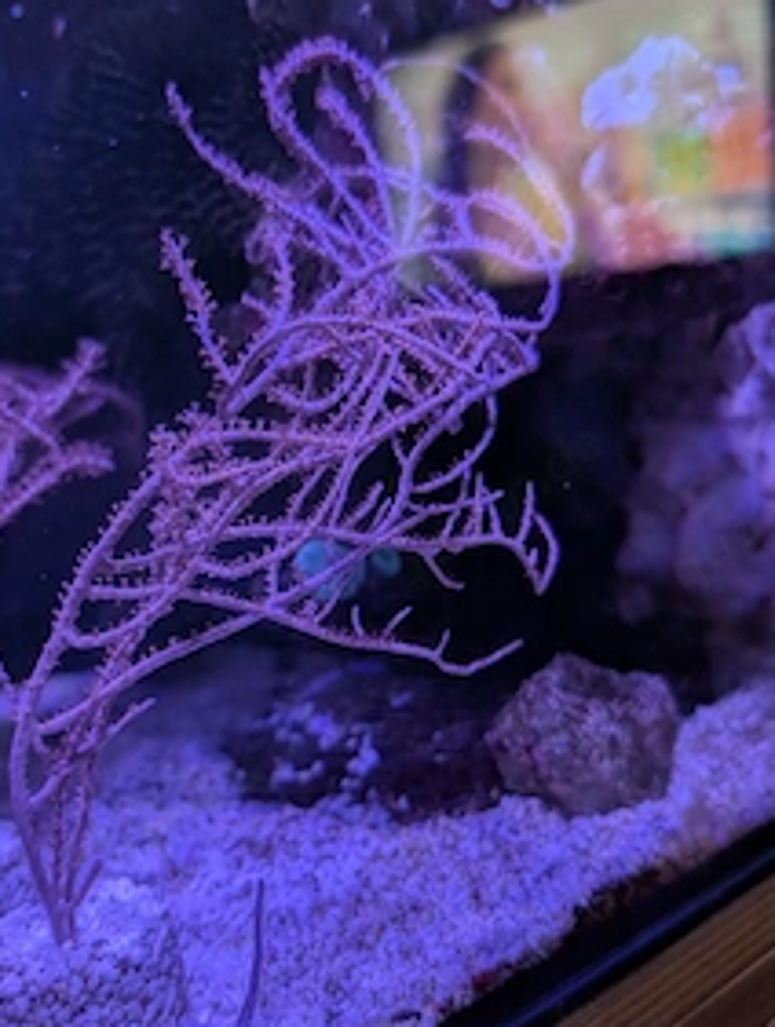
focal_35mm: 34
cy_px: 545
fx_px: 1011
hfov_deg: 41.7
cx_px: 296
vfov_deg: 53.8
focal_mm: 6.9
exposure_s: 1/100
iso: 450
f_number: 1.68
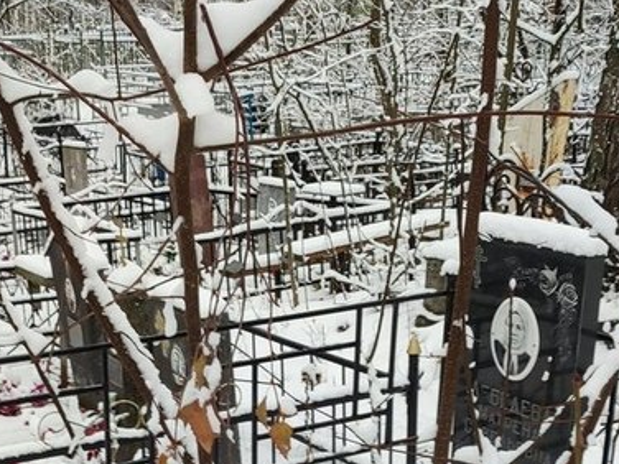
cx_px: 186
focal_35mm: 68
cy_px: 487
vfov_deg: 20.8
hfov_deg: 28.3
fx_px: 1216
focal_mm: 6.04
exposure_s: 1/50
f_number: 1.9
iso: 52
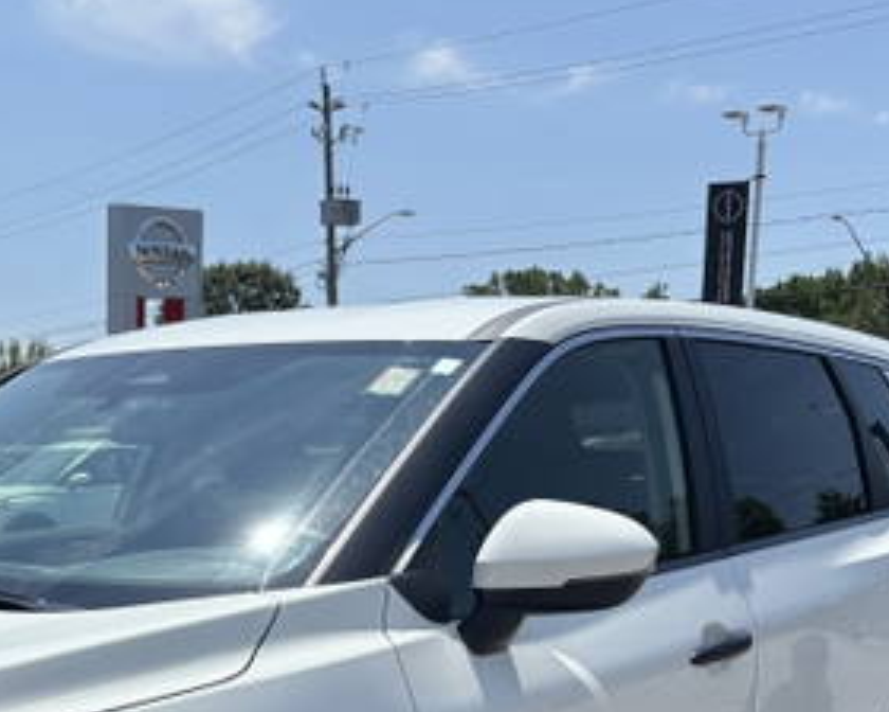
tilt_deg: -11.2
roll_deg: +0.8
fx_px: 1526
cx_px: 33
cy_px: 747
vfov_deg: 24.7
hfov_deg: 30.5
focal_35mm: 58
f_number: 1.6
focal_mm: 5.96
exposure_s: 1/5952
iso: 50
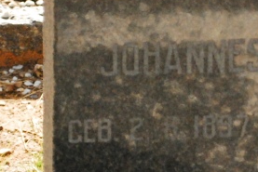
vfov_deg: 5.2
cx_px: 238
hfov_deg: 7.7
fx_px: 1907
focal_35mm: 266
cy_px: 158
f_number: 5.6
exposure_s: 1/2500
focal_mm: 48
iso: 1600
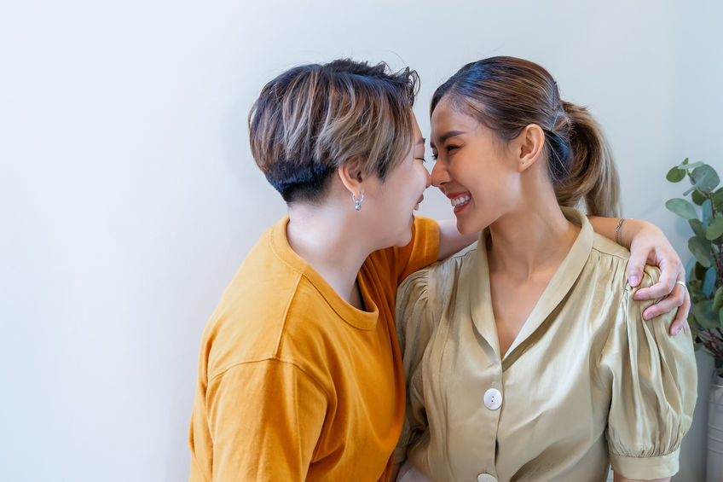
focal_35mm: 58
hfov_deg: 34.5
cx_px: 362
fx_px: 1165
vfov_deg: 23.4
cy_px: 241
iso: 800
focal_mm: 39
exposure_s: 1/125
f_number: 3.2
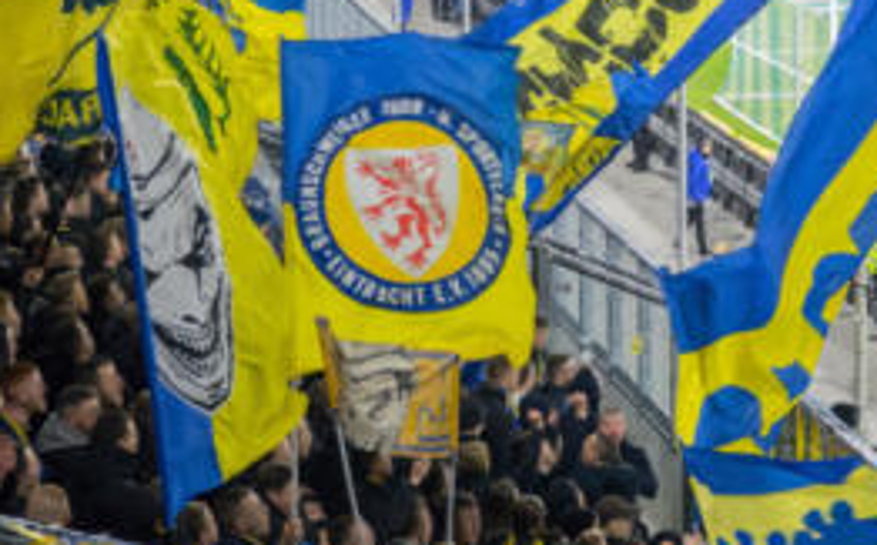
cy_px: 162
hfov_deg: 14.0
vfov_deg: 8.7
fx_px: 3581
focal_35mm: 150
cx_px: 505
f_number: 3.5
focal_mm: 28.07
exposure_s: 1/125
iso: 1250
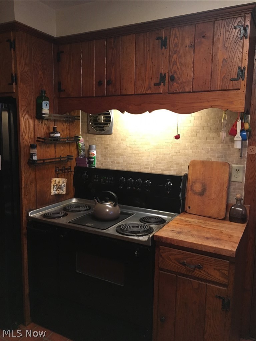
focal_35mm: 29
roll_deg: -1.4
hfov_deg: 48.2
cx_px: 128
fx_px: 286
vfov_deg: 61.7
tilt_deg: -10.0
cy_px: 170
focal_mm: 4.15
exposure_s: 1/30
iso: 200
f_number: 2.2
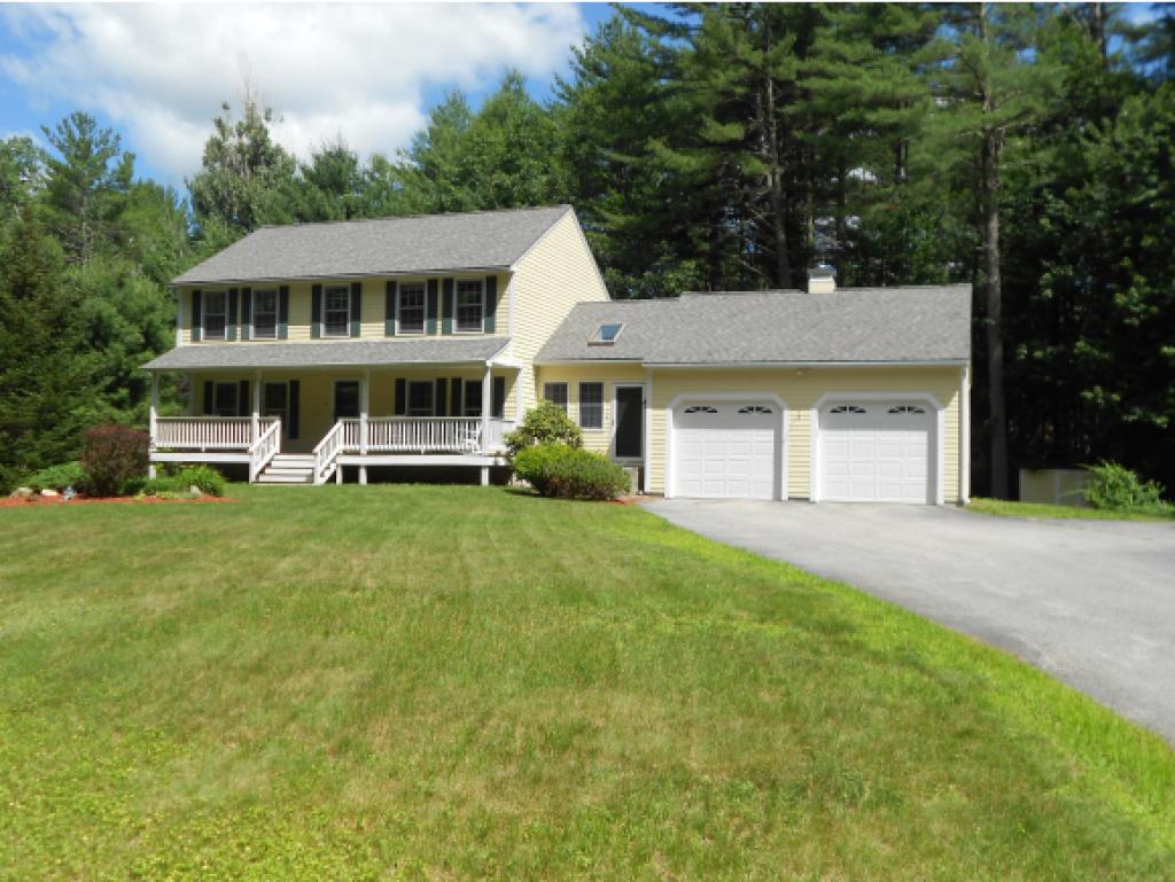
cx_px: 588
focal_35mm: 32
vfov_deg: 44.2
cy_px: 441
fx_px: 1087
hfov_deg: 56.8
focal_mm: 5.8
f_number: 3.6
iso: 80
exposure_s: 1/800
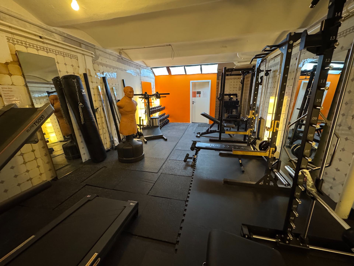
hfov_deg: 102.1
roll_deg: +1.4
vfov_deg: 85.7
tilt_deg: -15.5
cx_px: 177
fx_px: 143
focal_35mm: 14
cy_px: 133
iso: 1000
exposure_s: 1/50
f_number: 2.2
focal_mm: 2.22
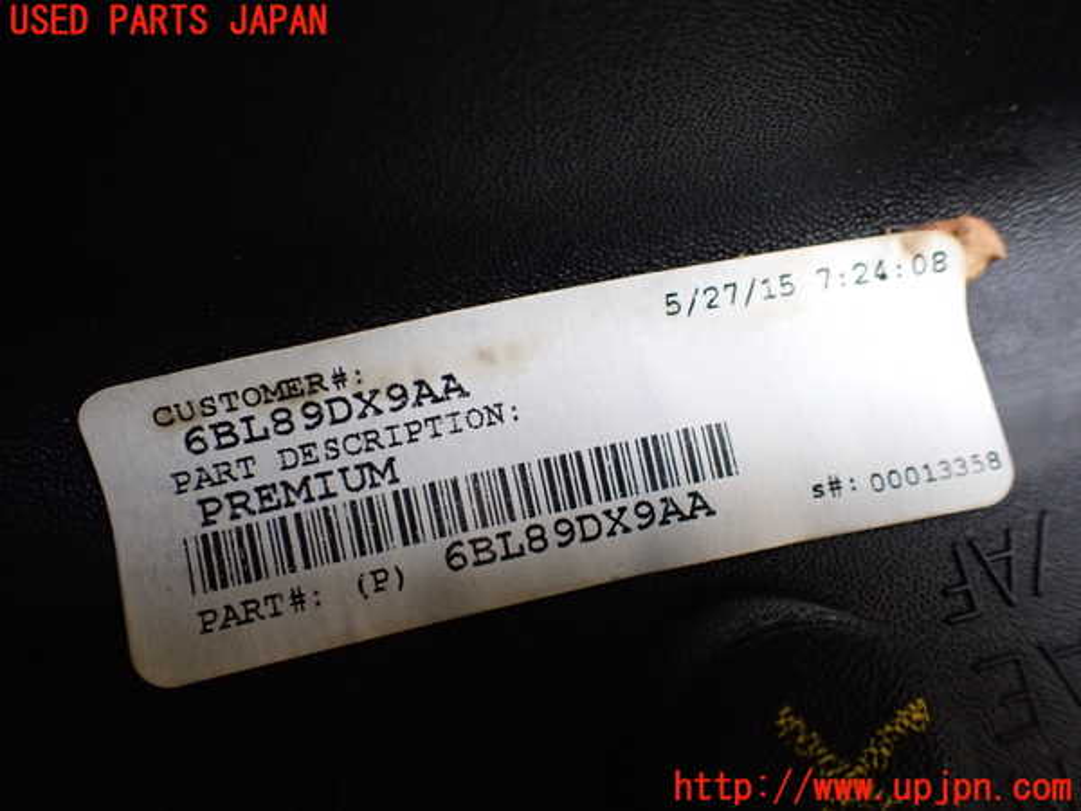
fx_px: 937
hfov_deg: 60.0
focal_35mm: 30
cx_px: 540
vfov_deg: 46.8
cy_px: 406
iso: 400
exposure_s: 1/125
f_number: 2.3
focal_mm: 5.4
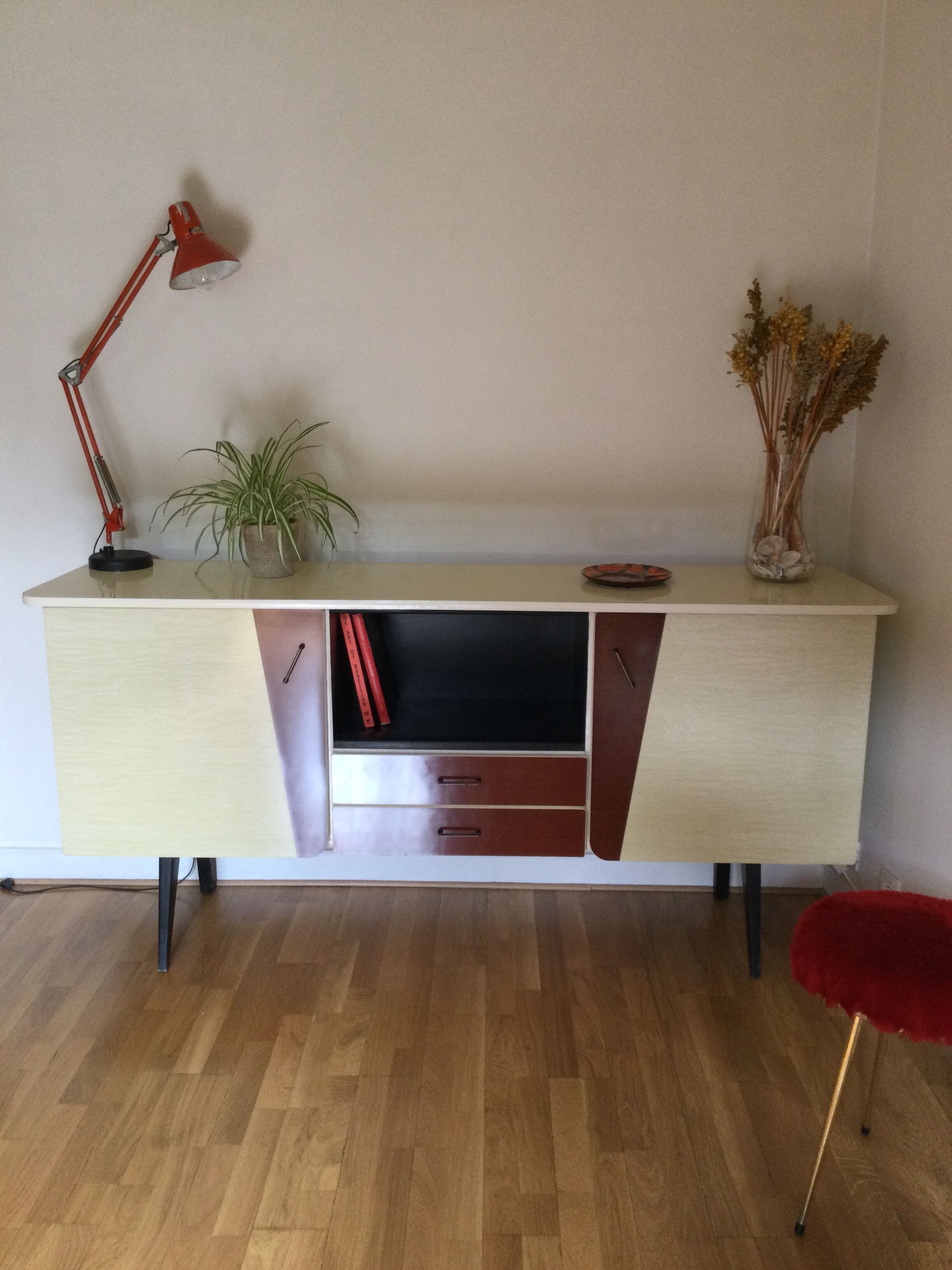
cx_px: 476
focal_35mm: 31
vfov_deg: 58.4
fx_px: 1137
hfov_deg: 45.4
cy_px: 635
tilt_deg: -11.6
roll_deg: +0.2
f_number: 2.4
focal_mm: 3.3
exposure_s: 1/33
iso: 100
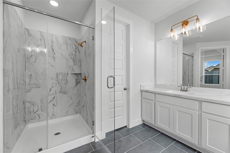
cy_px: 76
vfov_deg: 81.2
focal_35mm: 14
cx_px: 115
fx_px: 89
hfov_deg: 104.2
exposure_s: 1/15
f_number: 9
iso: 250
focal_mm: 14
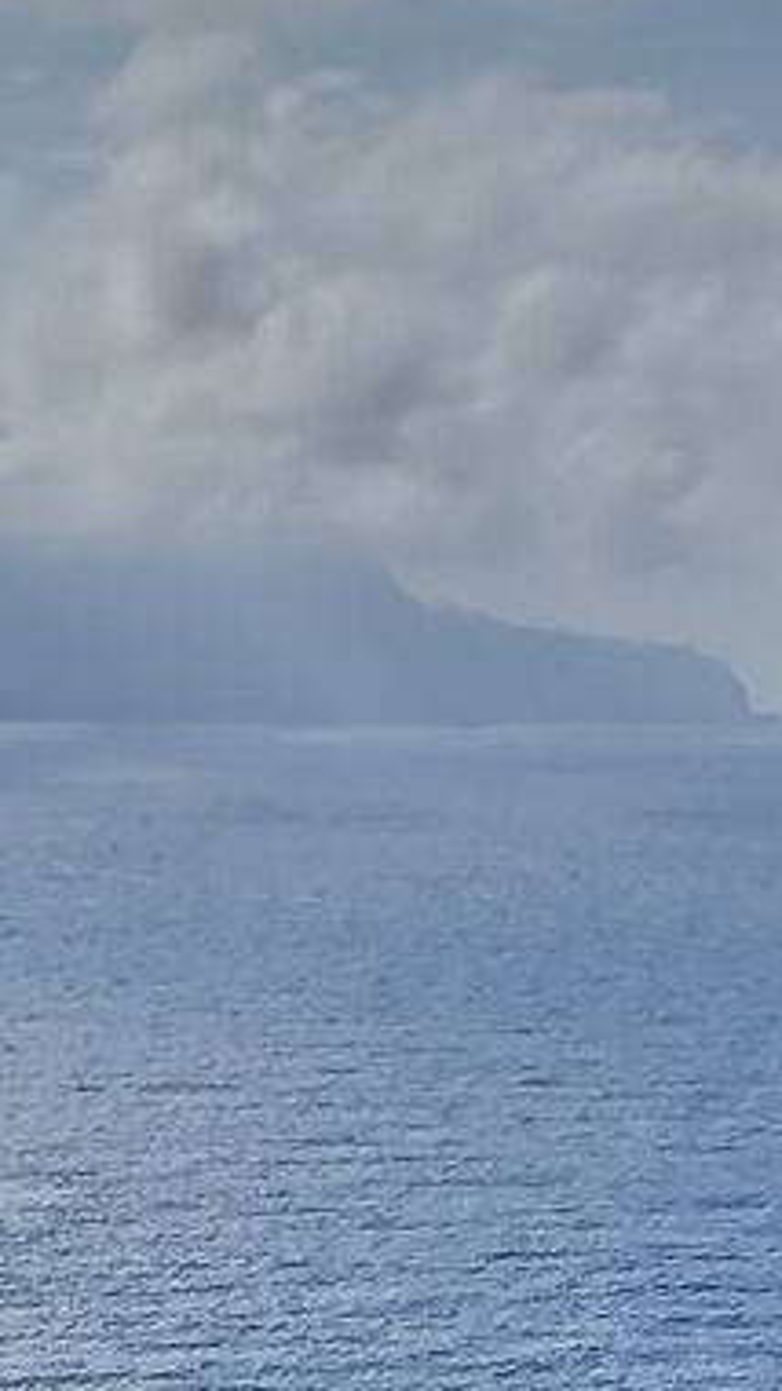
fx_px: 3543
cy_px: 2822
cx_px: -1652
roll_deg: +0.6
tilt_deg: -29.3
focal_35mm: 96
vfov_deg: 16.6
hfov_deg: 9.5
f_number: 2.2
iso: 50
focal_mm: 2.22
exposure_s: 1/1420
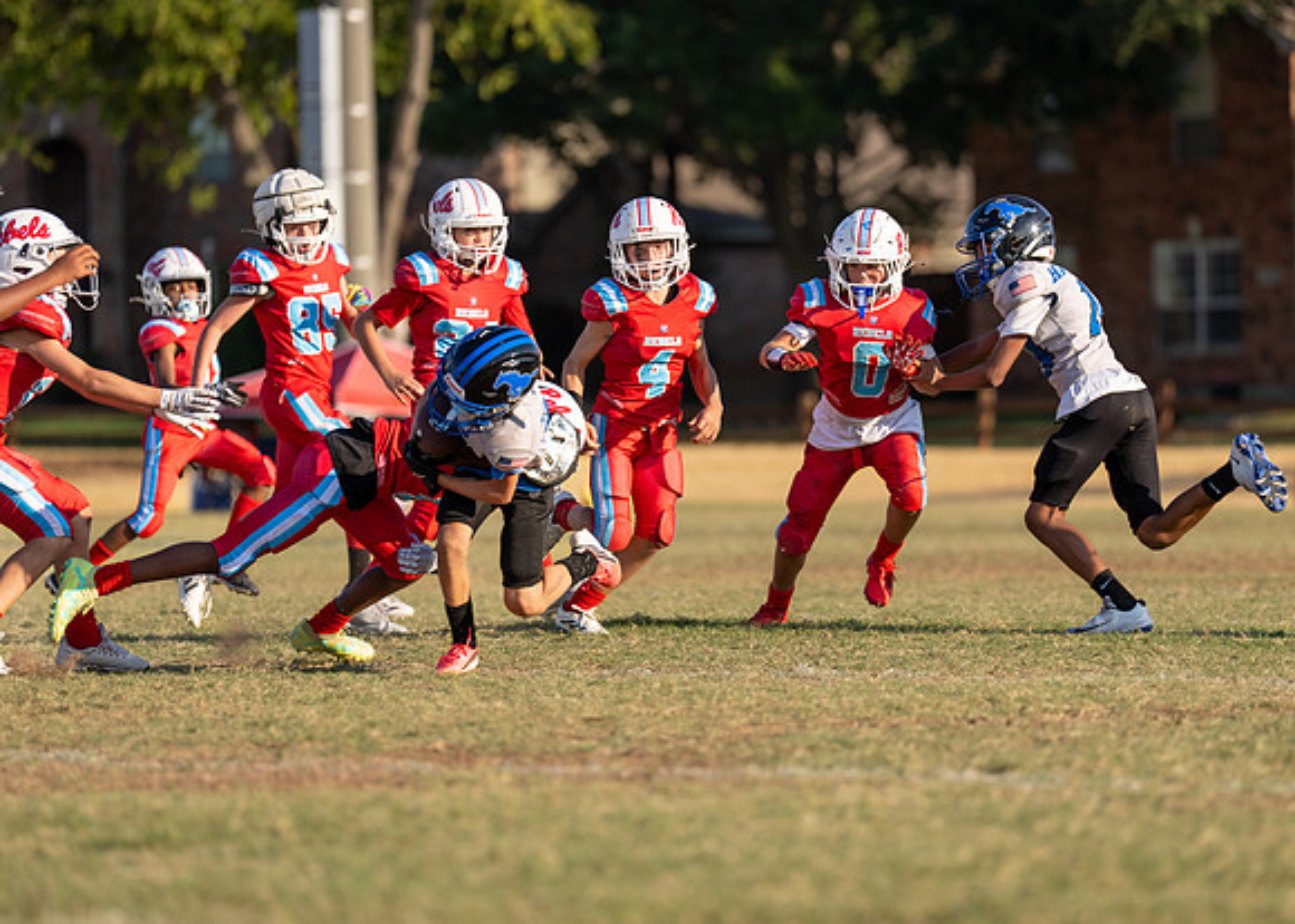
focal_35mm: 234
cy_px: 457
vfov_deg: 6.2
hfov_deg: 8.6
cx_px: 709
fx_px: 8603
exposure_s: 1/1600
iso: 125
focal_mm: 200
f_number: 3.2
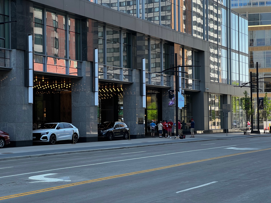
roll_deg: -0.6
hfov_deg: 25.3
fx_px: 603
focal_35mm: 77
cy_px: 102
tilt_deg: +1.5
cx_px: 136
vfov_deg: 19.1
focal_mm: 9
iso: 32
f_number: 2.8
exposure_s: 1/107
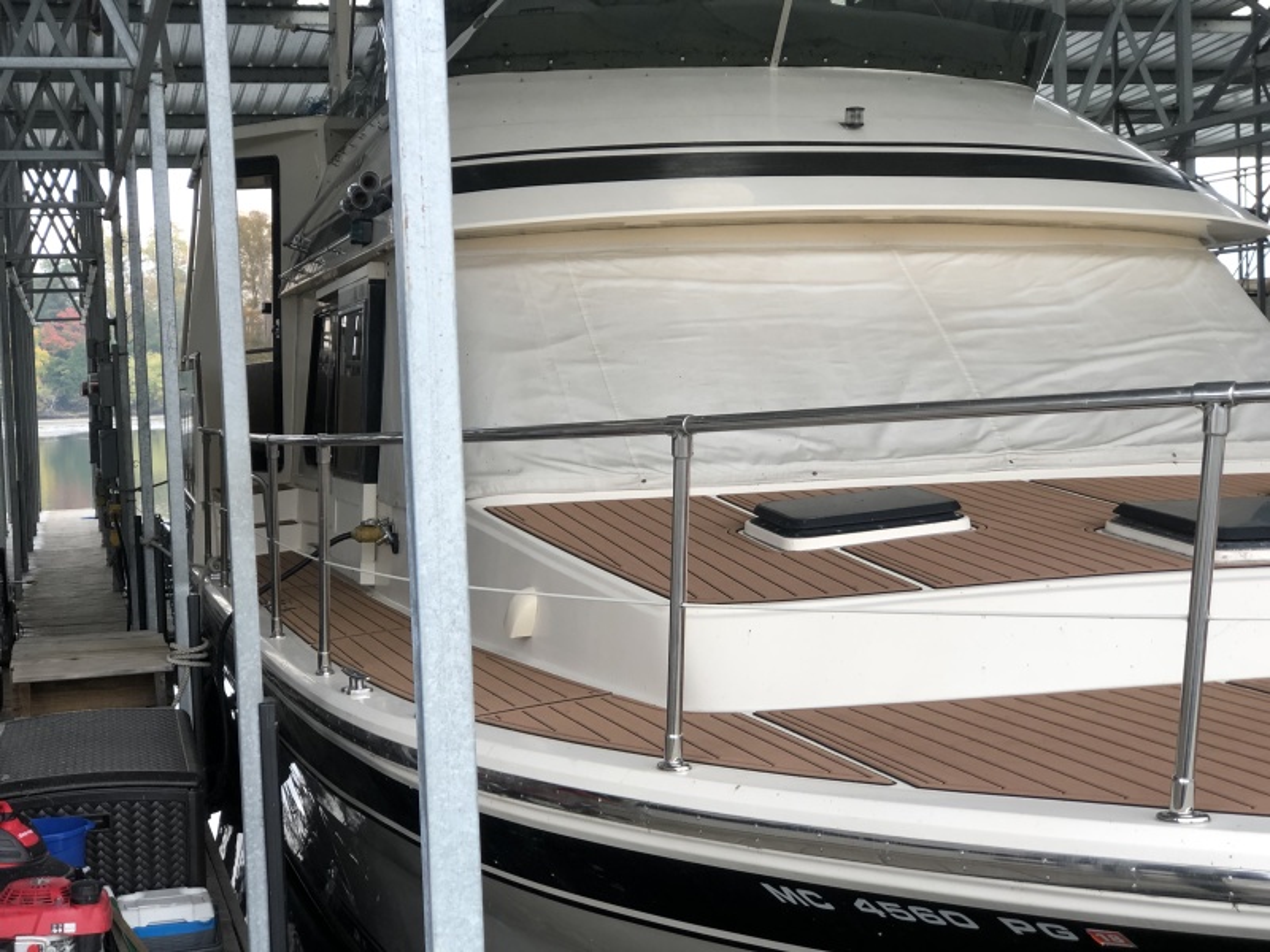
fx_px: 2091
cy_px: 476
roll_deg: +2.0
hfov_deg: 33.8
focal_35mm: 57
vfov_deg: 25.7
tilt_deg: -1.5
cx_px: 635
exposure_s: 1/60
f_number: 2.8
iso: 25
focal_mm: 6.6
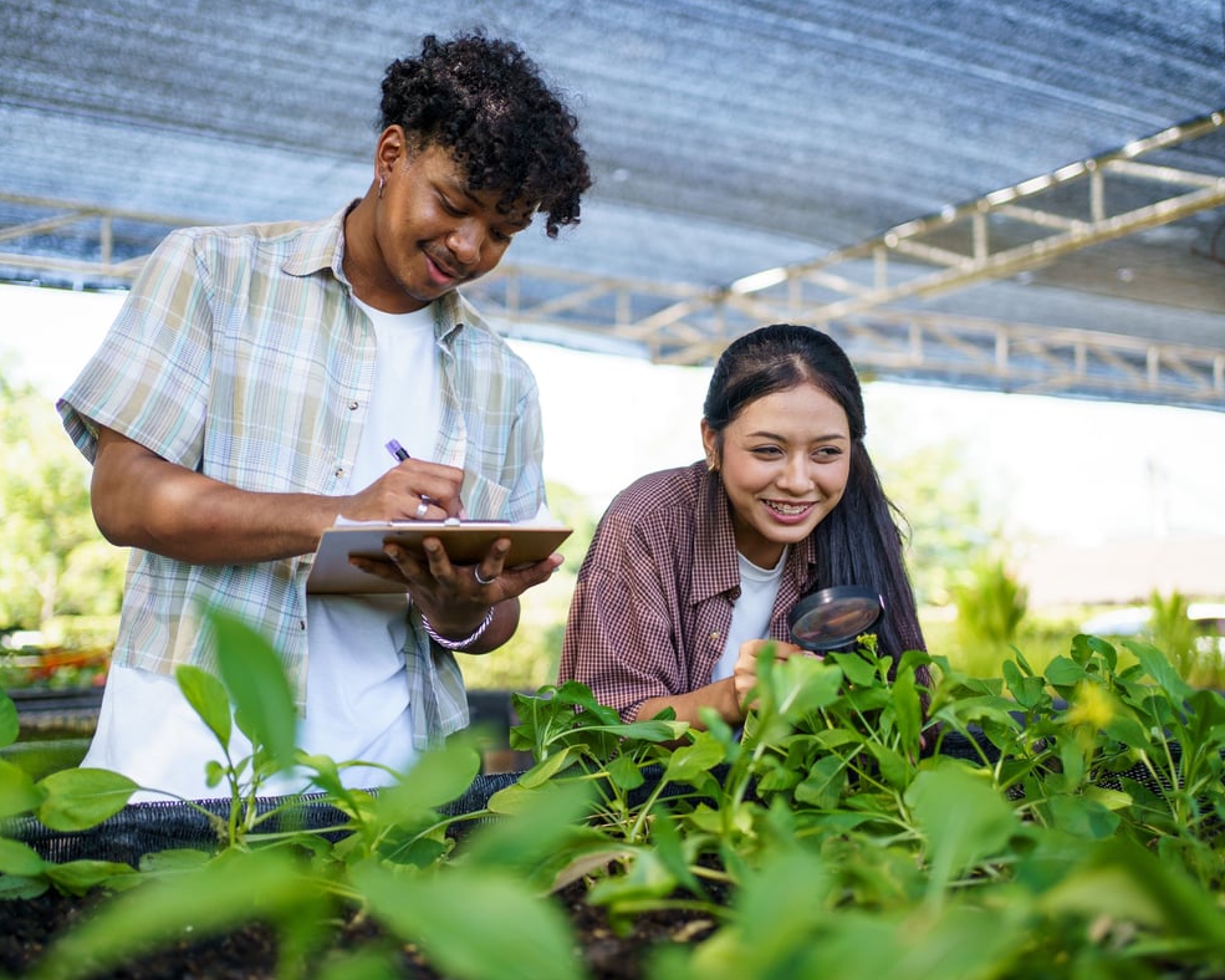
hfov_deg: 45.8
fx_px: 1450
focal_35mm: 40
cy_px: 494
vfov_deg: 37.3
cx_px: 619
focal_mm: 35
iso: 200
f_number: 1.8
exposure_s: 1/200
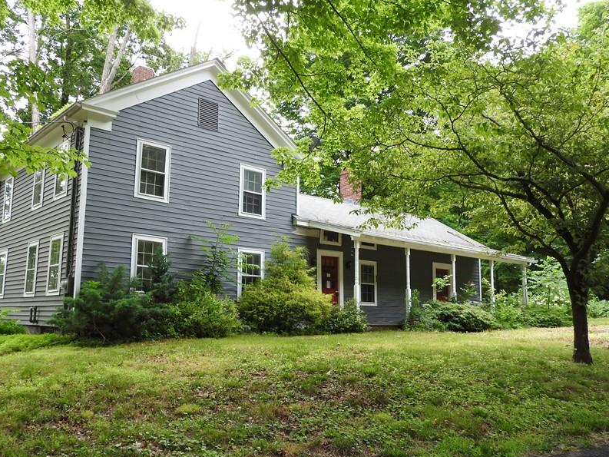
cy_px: 245
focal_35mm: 31
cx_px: 265
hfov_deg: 58.1
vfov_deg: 45.4
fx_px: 545
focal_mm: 4.3
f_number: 3.3
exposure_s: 1/125
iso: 100
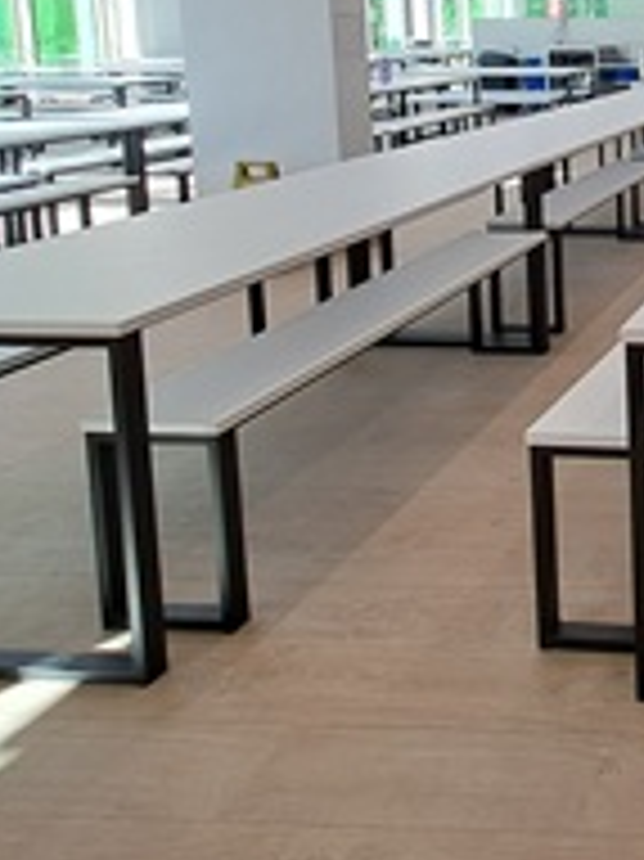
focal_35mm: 34
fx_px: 844
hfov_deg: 30.1
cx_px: 896
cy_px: 106
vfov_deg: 48.9
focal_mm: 1.42
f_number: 2.2
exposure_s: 1/100
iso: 40
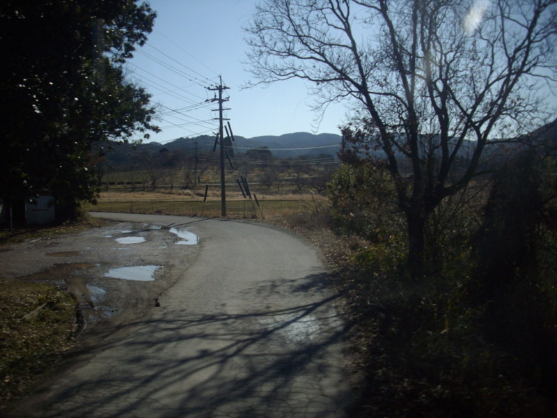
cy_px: 209
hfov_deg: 50.1
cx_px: 278
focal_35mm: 37
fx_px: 595
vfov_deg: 38.7
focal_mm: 6.2
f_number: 5.6
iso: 80
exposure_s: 1/500
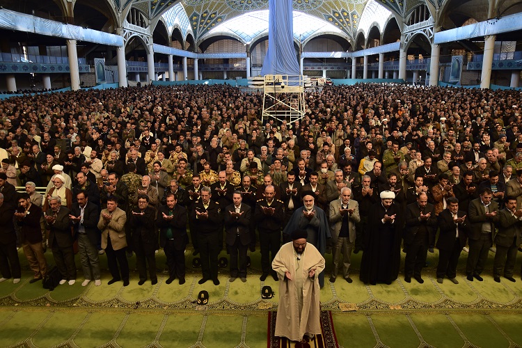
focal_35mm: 27
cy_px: 174
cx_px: 261
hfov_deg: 67.4
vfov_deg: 47.9
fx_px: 391
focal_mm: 18
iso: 400
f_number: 4
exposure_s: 1/60
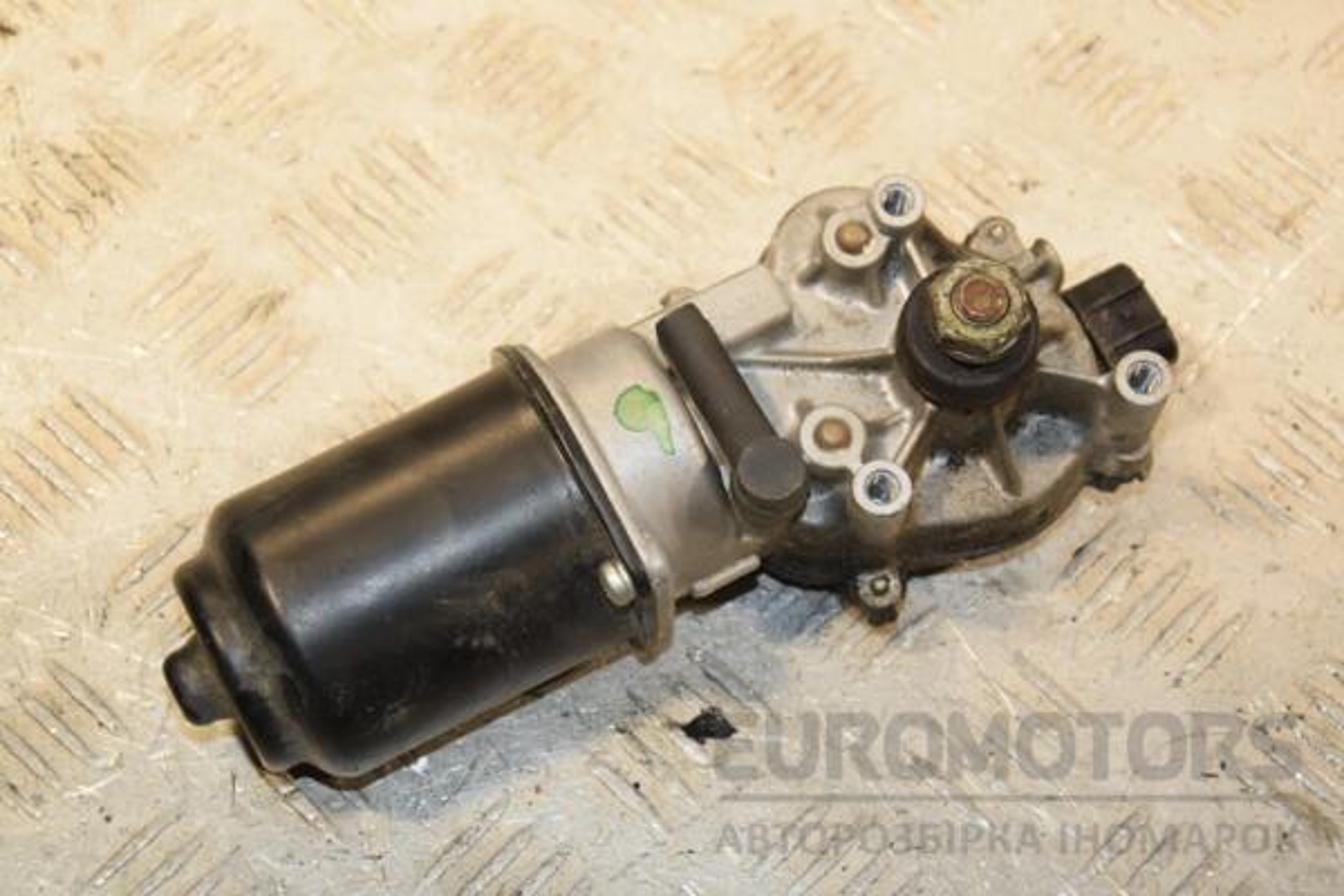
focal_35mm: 87
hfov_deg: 23.4
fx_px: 3248
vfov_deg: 15.7
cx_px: 672
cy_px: 448
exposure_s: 1/200
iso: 800
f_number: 7.1
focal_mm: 58
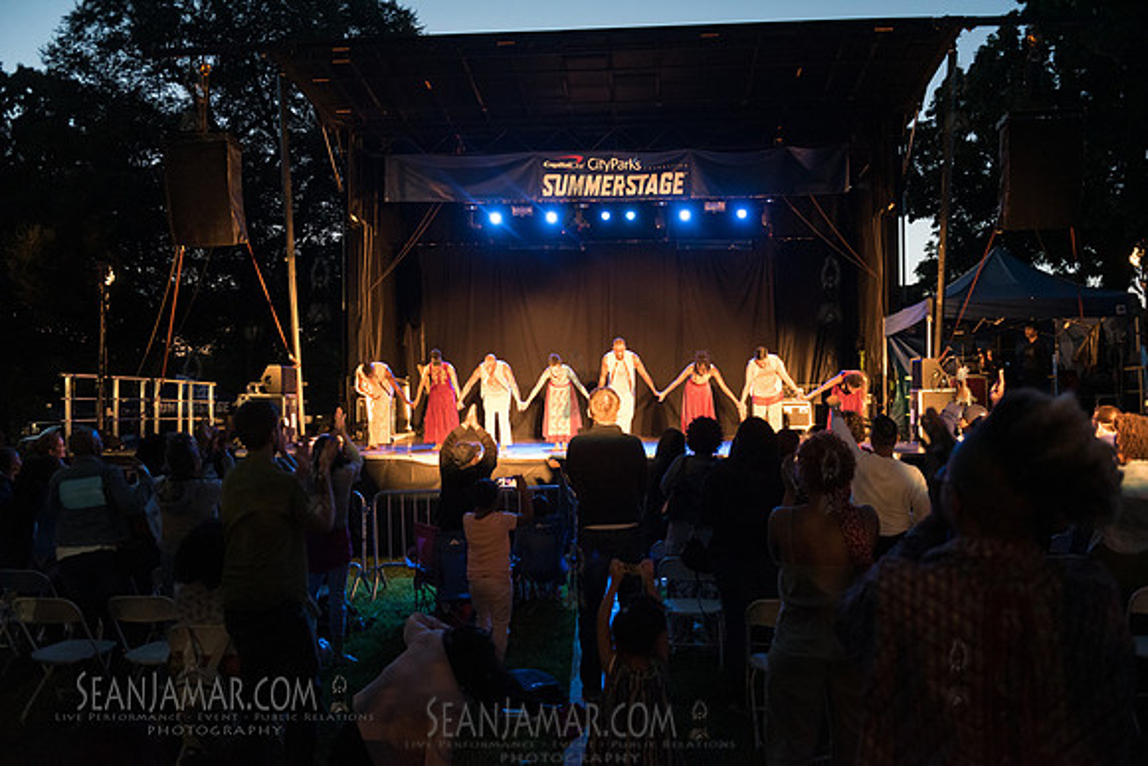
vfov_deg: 41.1
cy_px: 383
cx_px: 574
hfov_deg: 58.7
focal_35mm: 32
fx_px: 1021
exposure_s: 1/125
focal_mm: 32
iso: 5000
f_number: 2.8
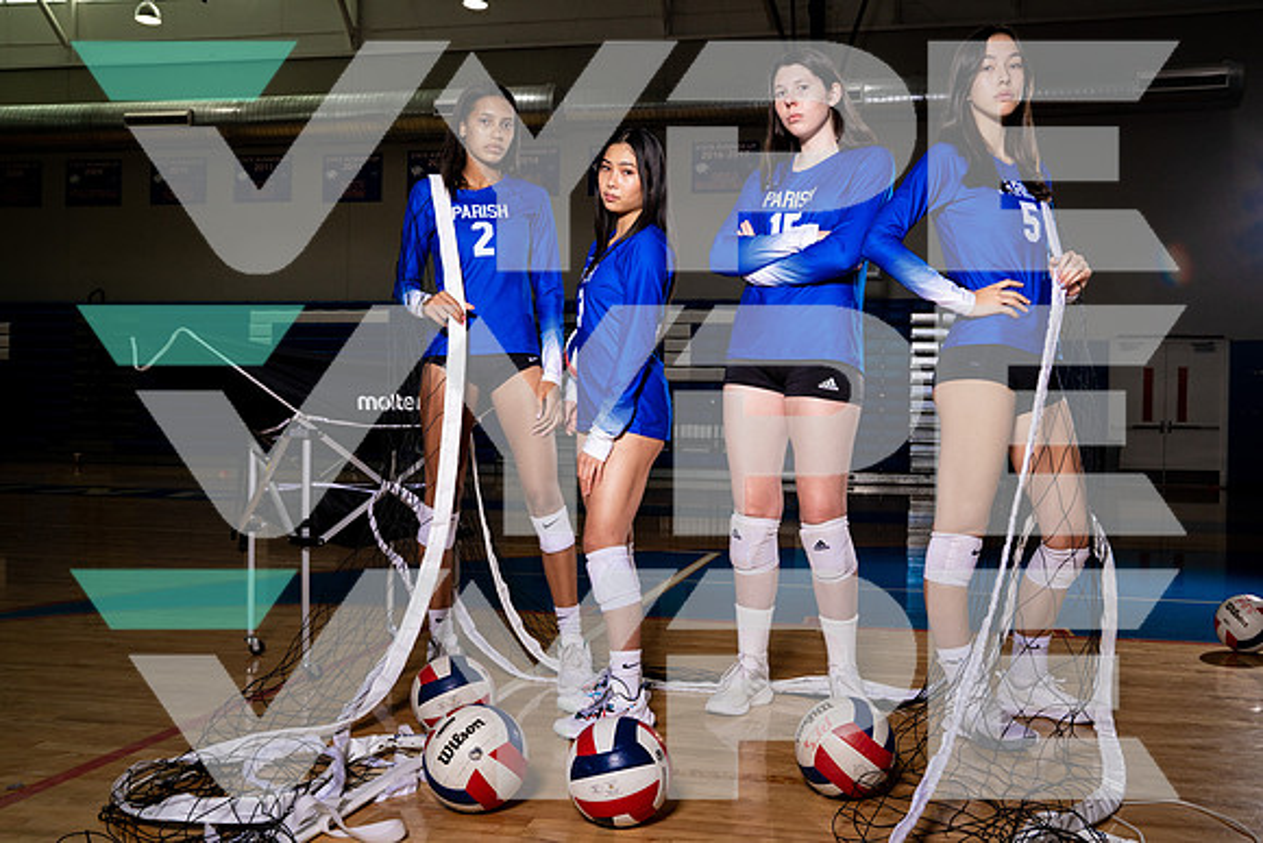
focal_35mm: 33
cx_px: 658
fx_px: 1174
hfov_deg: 56.5
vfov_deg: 39.5
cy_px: 434
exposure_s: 1/250
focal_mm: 32
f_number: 8
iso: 400
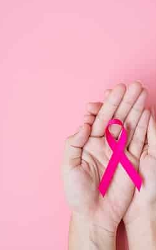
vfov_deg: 25.2
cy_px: 125
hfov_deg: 15.9
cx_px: 117
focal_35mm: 82
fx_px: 558
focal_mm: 35
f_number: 4
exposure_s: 1/350
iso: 200
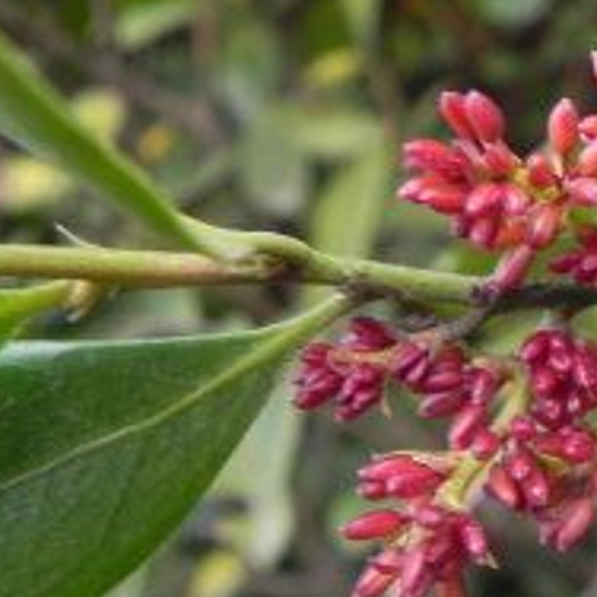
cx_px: 705
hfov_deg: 21.3
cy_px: 291
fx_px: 1483
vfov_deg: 22.8
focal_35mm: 76
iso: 160
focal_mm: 5.9
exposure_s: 1/84.1
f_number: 3.2
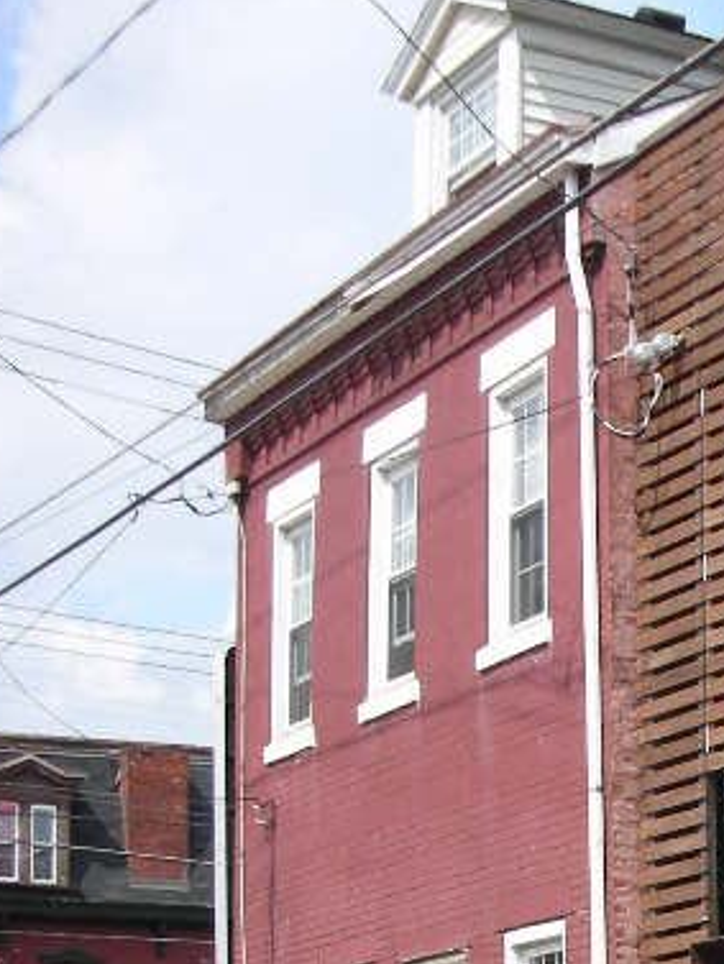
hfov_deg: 14.9
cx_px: 944
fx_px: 2648
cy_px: 1051
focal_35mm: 95
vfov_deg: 19.8
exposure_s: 1/477
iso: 50
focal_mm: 5.8
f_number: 3
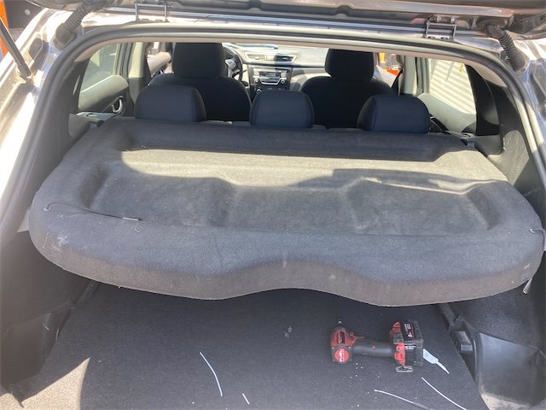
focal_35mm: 26
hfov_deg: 67.3
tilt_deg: -27.1
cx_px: 273
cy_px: 205
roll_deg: -3.7
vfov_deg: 53.1
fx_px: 410
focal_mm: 4.25
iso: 64
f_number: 1.8
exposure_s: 1/121
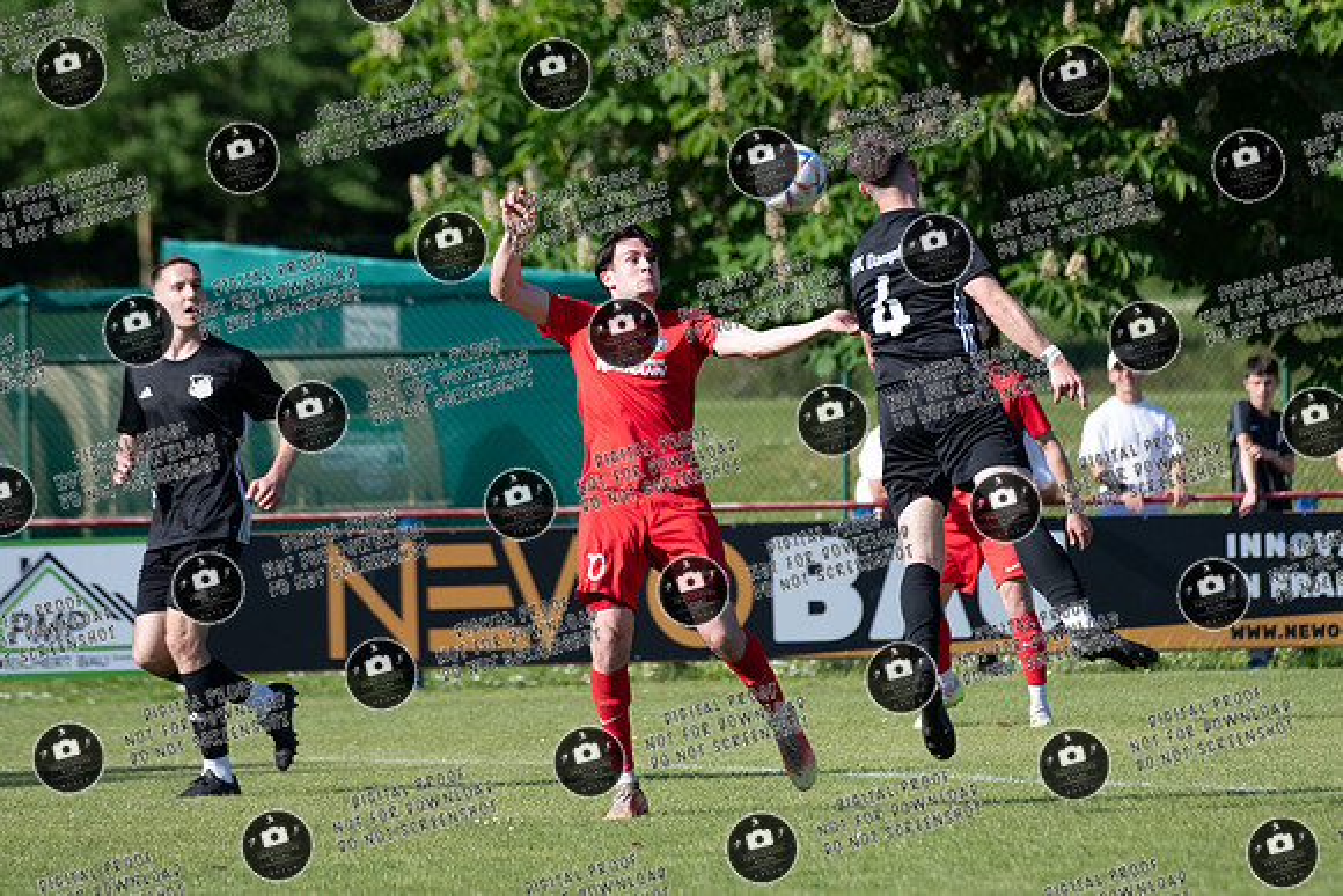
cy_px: 393
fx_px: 14327
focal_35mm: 384
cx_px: 748
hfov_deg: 5.4
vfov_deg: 3.6
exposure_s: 1/1600
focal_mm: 310
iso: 500
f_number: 5.6
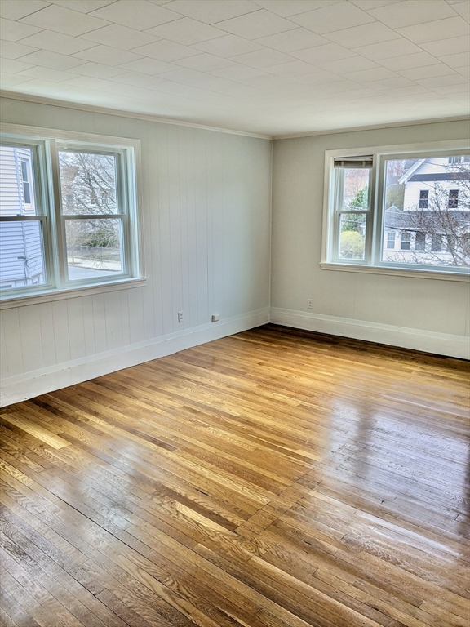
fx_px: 489
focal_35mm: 27
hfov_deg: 51.4
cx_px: 235
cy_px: 314
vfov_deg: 65.3
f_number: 1.73
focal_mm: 4.38
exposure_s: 1/203
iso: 35
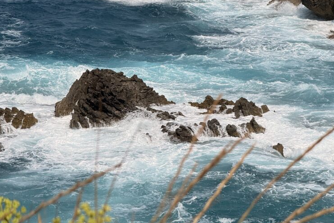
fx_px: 1595
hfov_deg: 12.0
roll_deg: -1.0
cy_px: 170
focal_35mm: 172
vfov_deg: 8.0
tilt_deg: -12.1
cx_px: 166
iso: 32
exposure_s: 1/3891
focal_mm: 15.66
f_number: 2.8
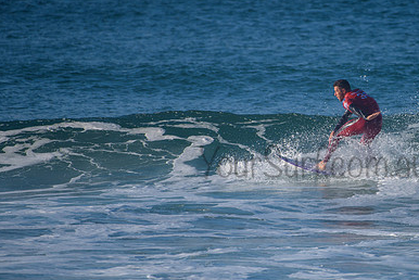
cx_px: 312
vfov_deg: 1.8
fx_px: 9050
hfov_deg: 2.7
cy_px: 152
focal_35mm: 777
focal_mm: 500
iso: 200
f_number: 5.6
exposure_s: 1/2000
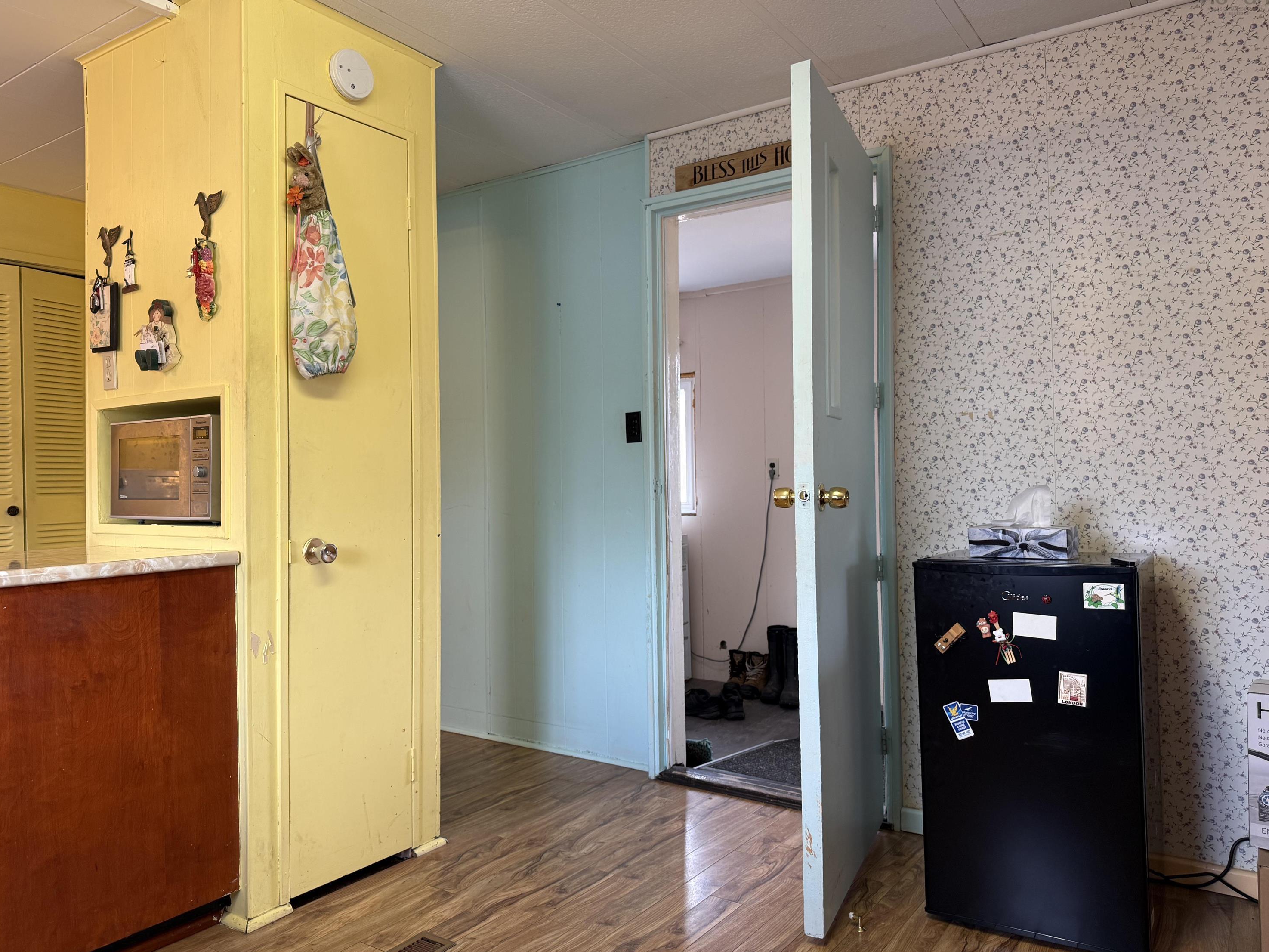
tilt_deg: +1.0
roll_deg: +1.1
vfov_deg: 54.9
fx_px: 917
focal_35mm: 25
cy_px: 469
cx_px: 614
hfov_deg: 69.4
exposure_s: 1/120
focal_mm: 6.76
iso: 160
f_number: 1.78
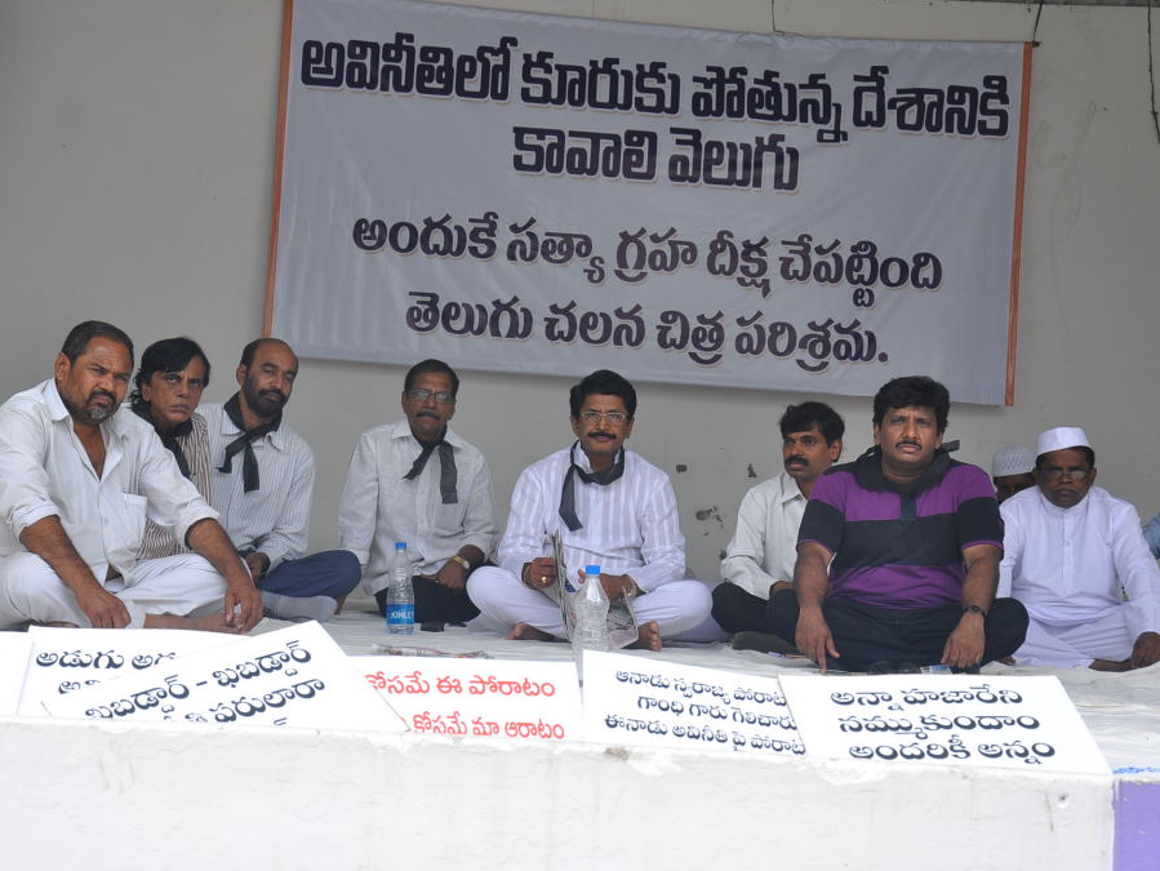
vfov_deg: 18.0
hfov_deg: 23.8
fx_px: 2749
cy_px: 437
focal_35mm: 82
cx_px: 538
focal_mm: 50
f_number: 8
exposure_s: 1/160
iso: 250
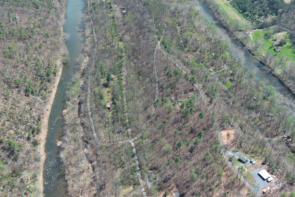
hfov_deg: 46.4
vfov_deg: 31.6
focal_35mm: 42
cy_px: 64
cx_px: 139
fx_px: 344
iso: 100
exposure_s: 1/526
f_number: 2.8
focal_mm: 10.57
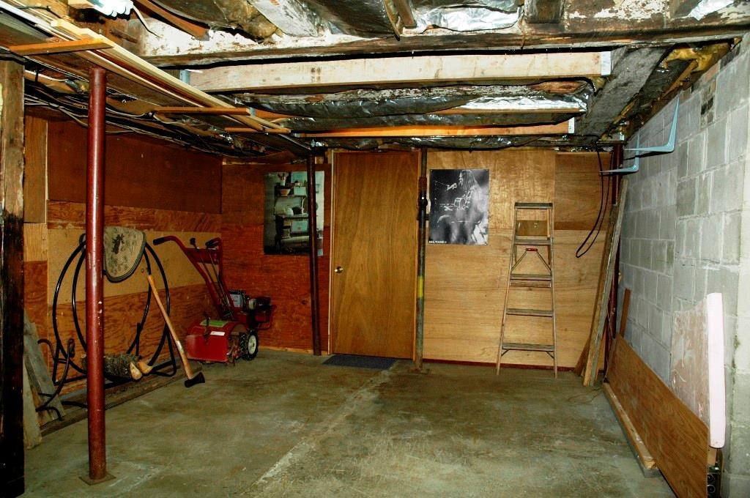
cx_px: 375
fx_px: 562
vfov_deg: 47.8
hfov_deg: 67.4
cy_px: 249
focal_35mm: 27
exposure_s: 1/60
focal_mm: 18
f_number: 5.6
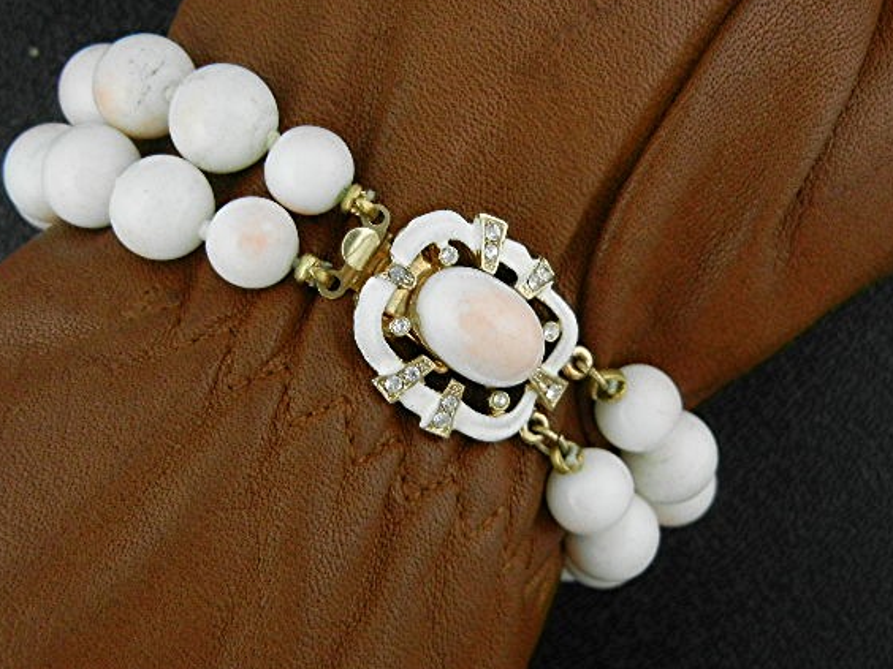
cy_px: 304
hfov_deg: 29.0
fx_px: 1728
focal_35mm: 67
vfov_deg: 21.9
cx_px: 445
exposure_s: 1/6.8
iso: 200
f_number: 4
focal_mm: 10.6
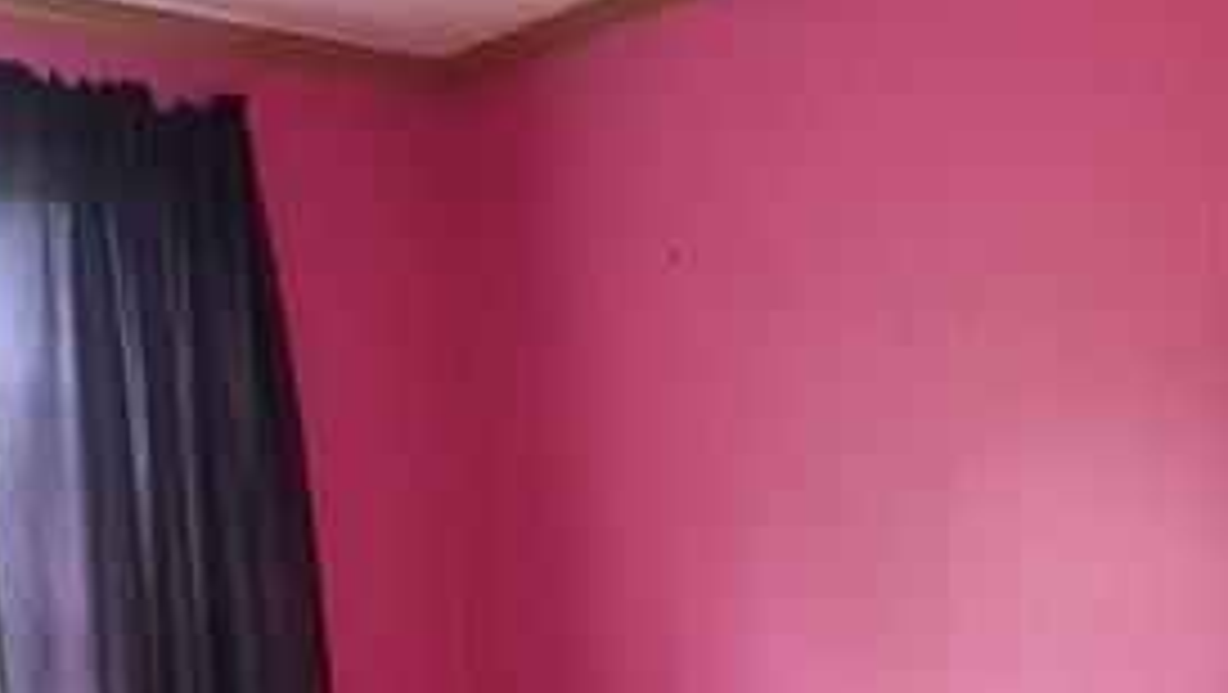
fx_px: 2411
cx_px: 1021
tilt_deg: -10.5
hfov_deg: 27.9
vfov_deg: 15.3
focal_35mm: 74
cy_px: 994
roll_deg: +0.1
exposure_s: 1/30
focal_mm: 4.15
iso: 100
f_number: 2.2
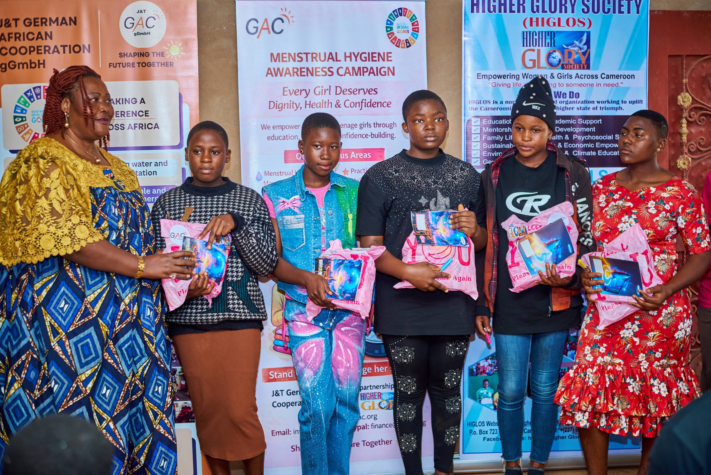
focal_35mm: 50
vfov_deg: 27.0
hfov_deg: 39.6
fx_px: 988
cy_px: 238
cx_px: 356
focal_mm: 50
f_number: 2.8
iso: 320
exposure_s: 1/200
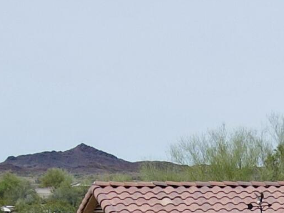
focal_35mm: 141
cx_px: 392
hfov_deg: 13.4
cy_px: 521
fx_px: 1157
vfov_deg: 9.3
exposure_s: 1/1000
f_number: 2.8
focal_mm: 4.5
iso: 100
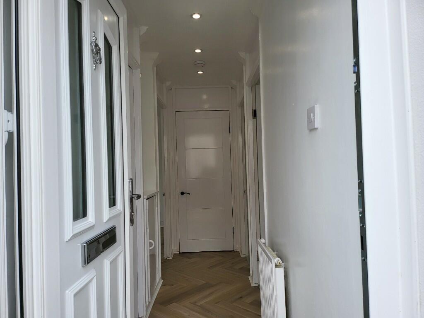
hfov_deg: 71.6
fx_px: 294
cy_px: 159
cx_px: 212
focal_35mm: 24
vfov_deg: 56.8
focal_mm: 5
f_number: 1.8
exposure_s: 1/686
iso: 40
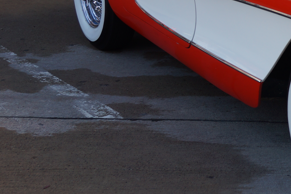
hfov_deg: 18.6
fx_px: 816
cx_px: 390
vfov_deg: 13.4
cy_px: 18
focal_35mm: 101
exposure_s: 1/100
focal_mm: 24
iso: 100
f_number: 5
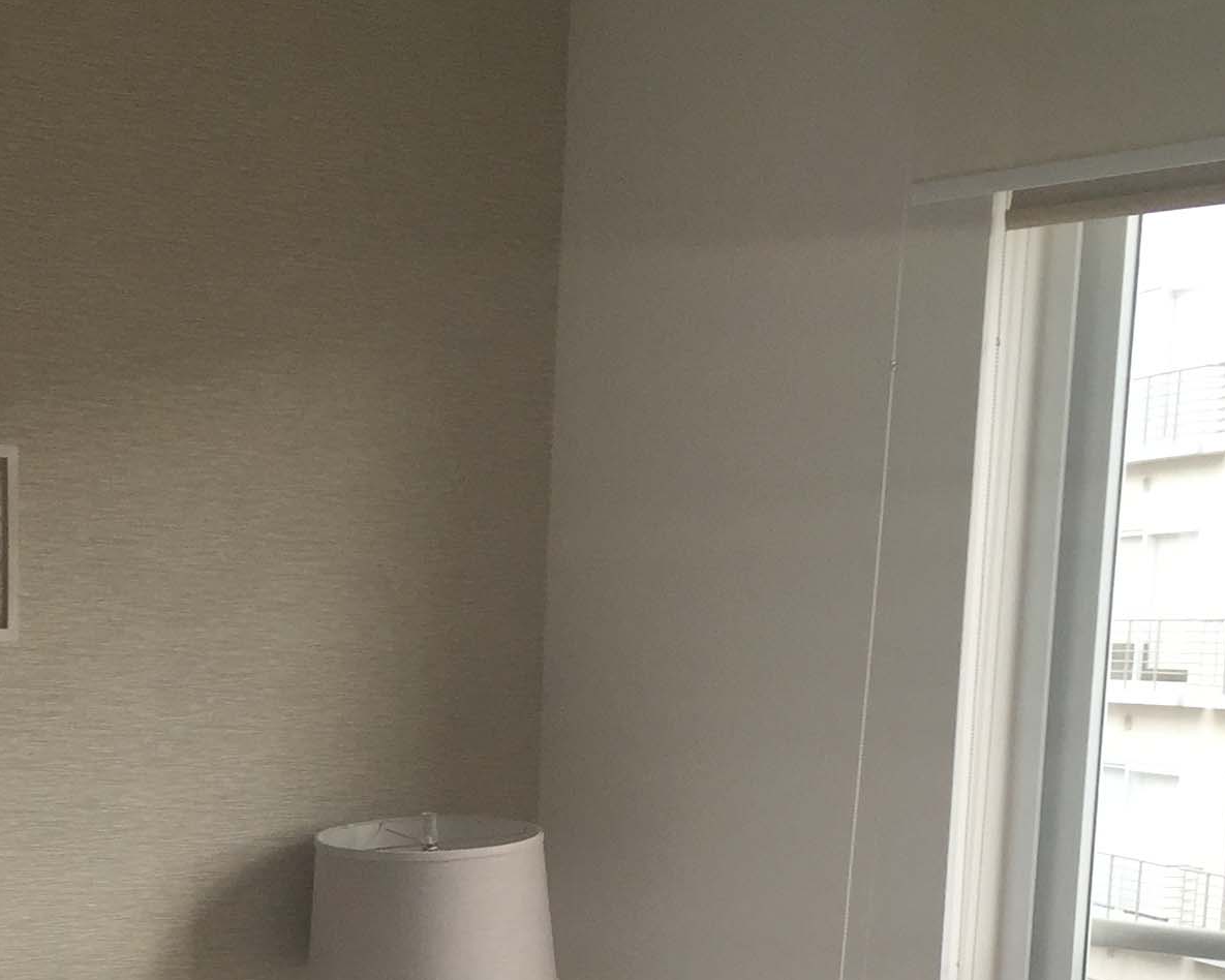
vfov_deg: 18.6
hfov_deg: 24.0
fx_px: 2828
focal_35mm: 78
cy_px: 1193
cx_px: 196
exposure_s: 1/120
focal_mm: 4.15
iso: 50
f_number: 2.2
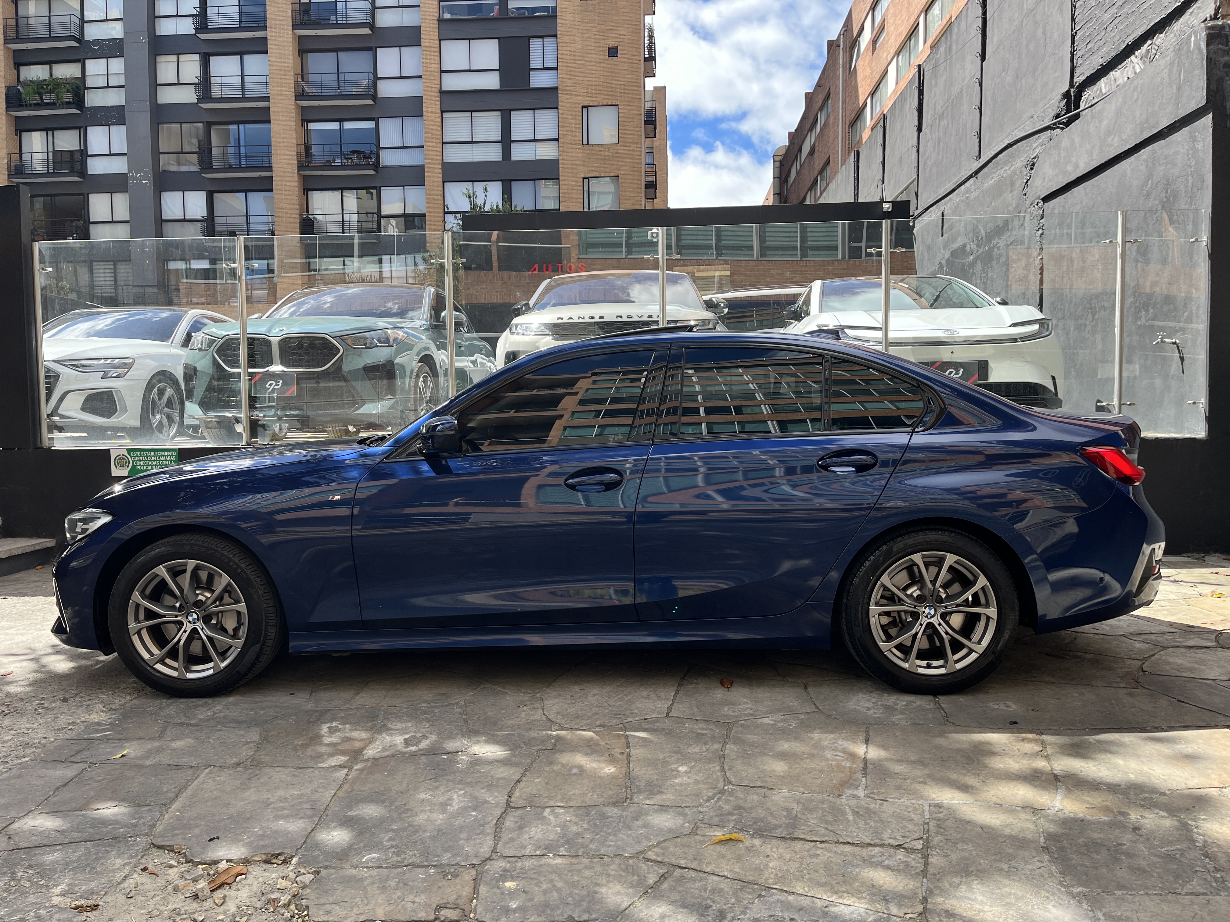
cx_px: 615
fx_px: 924
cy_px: 461
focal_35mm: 26
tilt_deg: -6.3
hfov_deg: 67.3
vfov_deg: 53.1
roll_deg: +1.5
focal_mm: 5.1
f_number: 1.6
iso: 50
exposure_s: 1/804
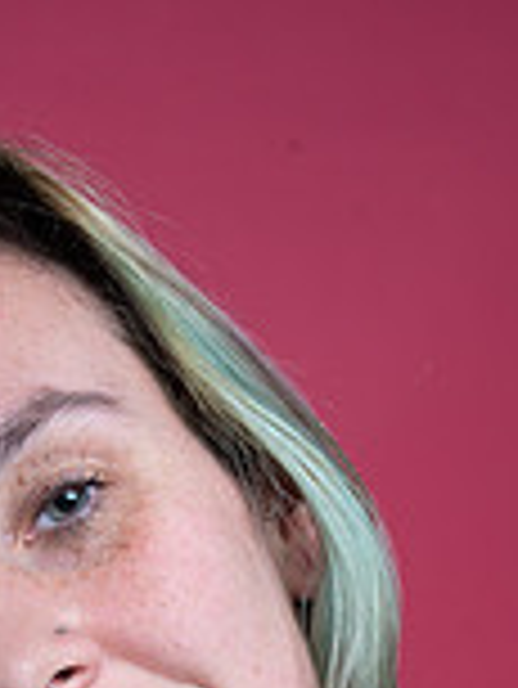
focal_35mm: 99
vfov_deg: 18.1
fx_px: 1973
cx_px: 225
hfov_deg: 15.0
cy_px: 971
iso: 250
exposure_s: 1/160
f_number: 11
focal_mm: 35
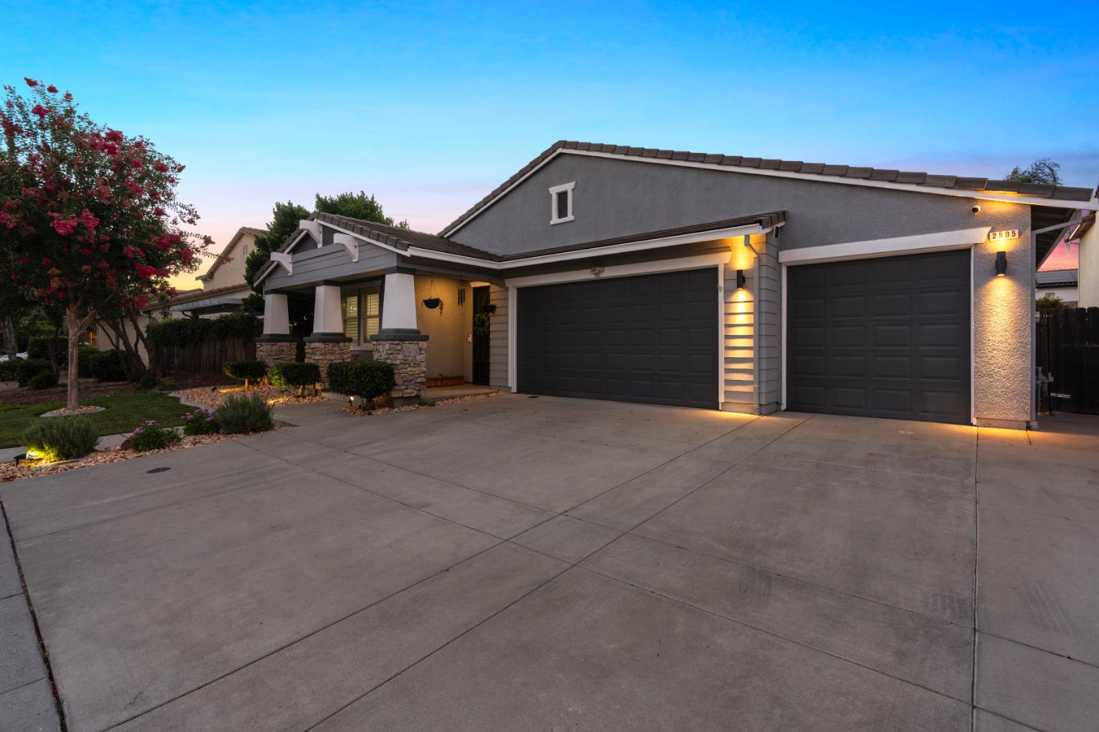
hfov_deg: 96.7
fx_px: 488
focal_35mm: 16
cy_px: 366
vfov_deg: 73.7
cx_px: 550
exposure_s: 1/6
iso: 400
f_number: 8
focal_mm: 16
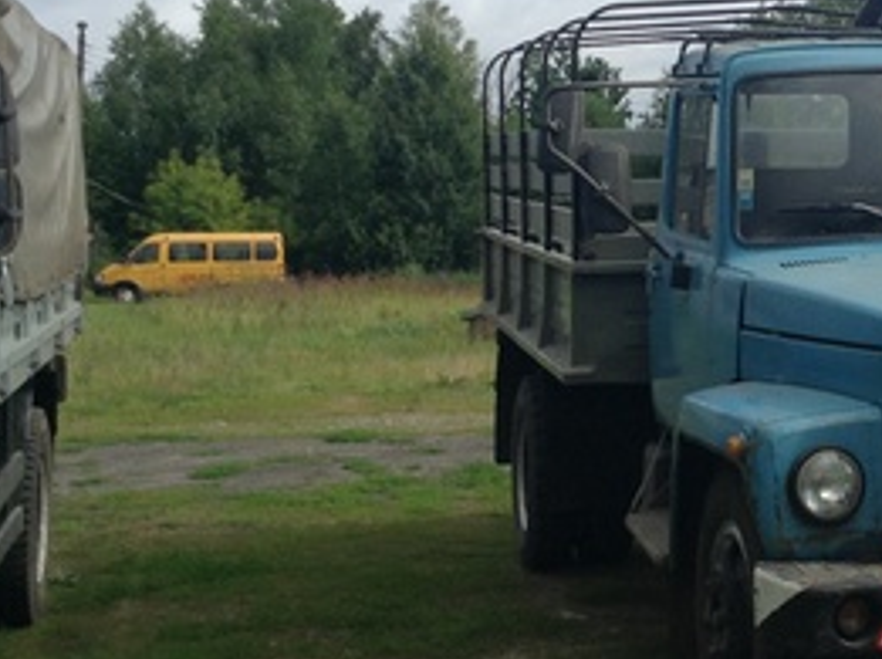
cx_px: 912
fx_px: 1934
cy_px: 206
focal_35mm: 76
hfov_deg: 24.4
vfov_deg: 19.3
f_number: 2.4
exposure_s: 1/935
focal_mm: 3.3
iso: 25
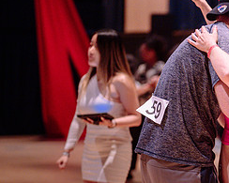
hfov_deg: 13.7
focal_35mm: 137
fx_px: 928
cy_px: 160
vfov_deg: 11.2
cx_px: 265
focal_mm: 50
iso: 1600
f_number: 1.2
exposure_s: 1/250
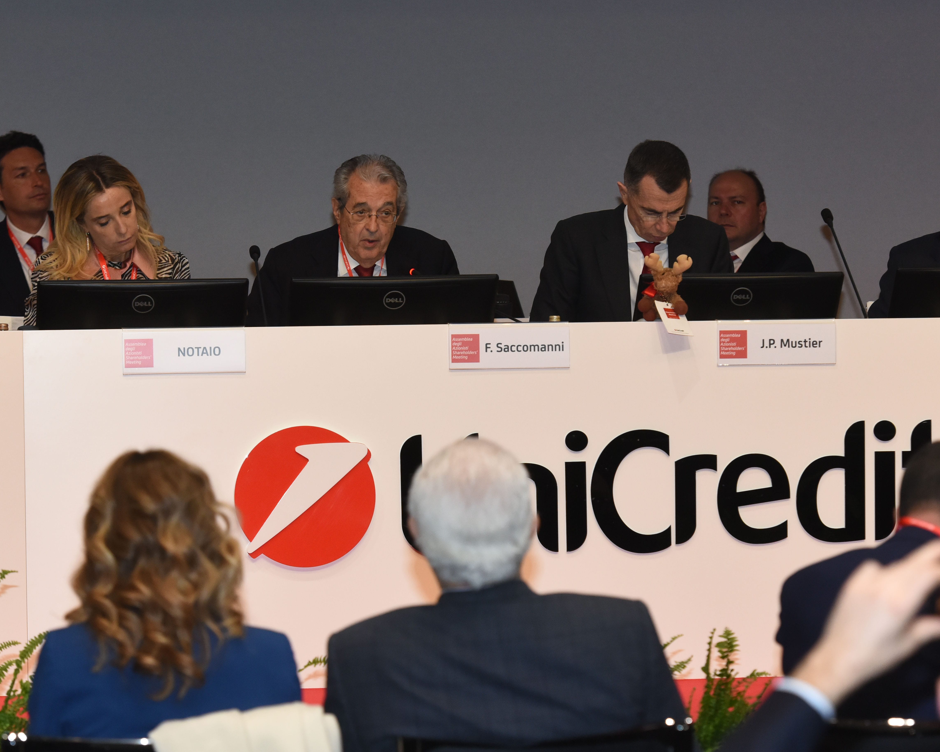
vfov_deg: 8.5
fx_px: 5063
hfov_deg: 10.6
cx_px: 471
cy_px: 447
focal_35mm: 182
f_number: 4.5
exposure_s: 1/160
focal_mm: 120
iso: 1600
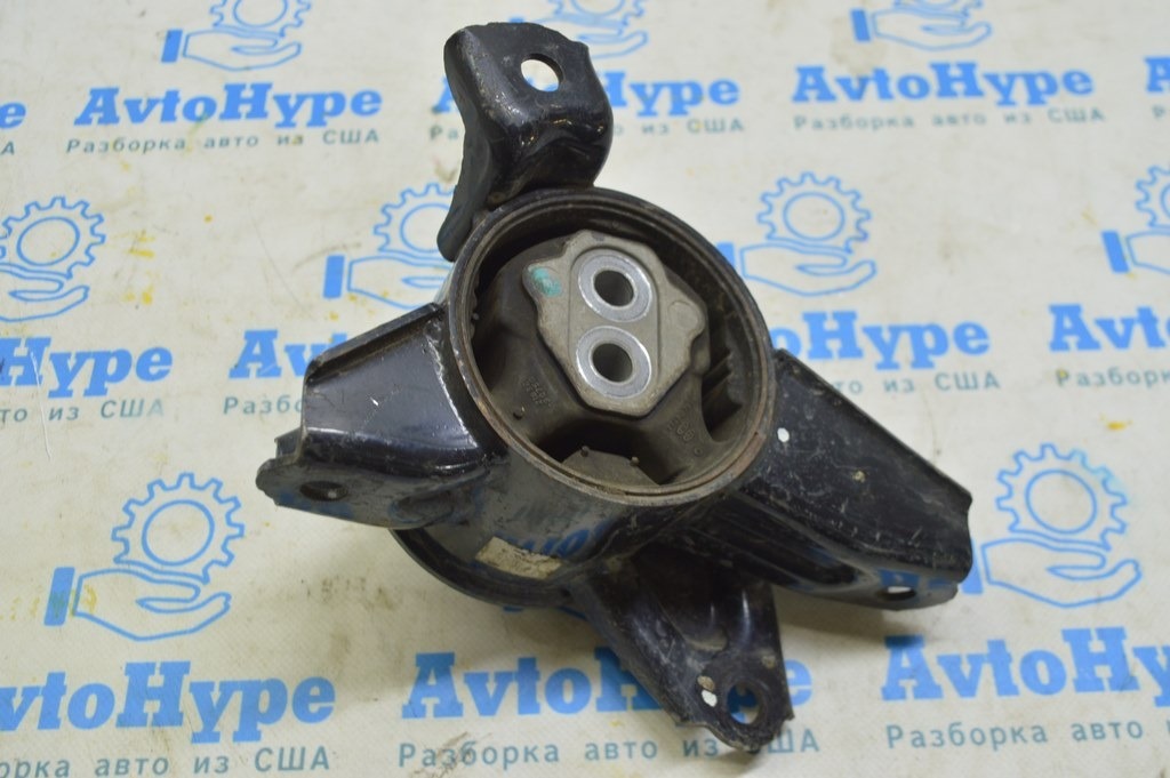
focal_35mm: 38
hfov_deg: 51.3
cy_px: 389
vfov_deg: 35.4
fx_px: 1218
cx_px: 585
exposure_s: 1/20
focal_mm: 25
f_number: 5.6
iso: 400
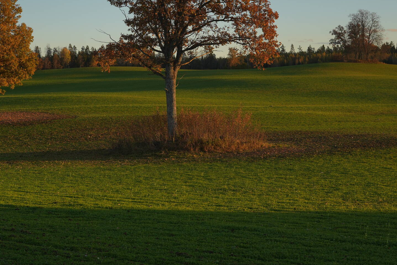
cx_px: 164
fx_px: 728
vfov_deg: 20.5
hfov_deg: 30.4
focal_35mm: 66
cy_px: 67
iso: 100
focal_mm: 37
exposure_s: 1/160
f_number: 8
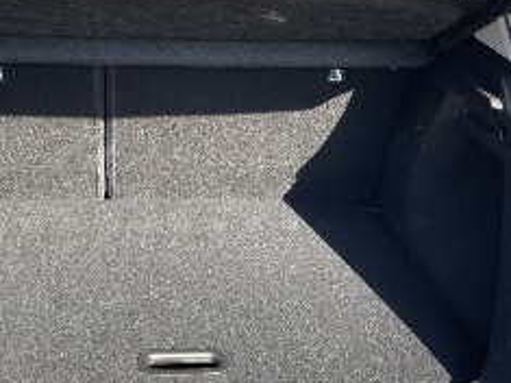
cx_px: 174
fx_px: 679
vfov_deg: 31.5
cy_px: 187
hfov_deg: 40.8
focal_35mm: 46
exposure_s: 1/409
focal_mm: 4.2
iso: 32
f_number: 1.6
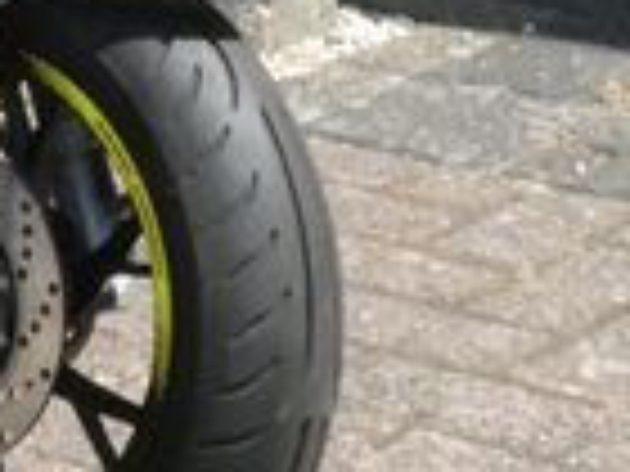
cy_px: -279
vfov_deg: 8.3
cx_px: -558
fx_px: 3167
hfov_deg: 10.6
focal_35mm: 174
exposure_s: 1/800
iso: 800
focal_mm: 6.8
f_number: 8
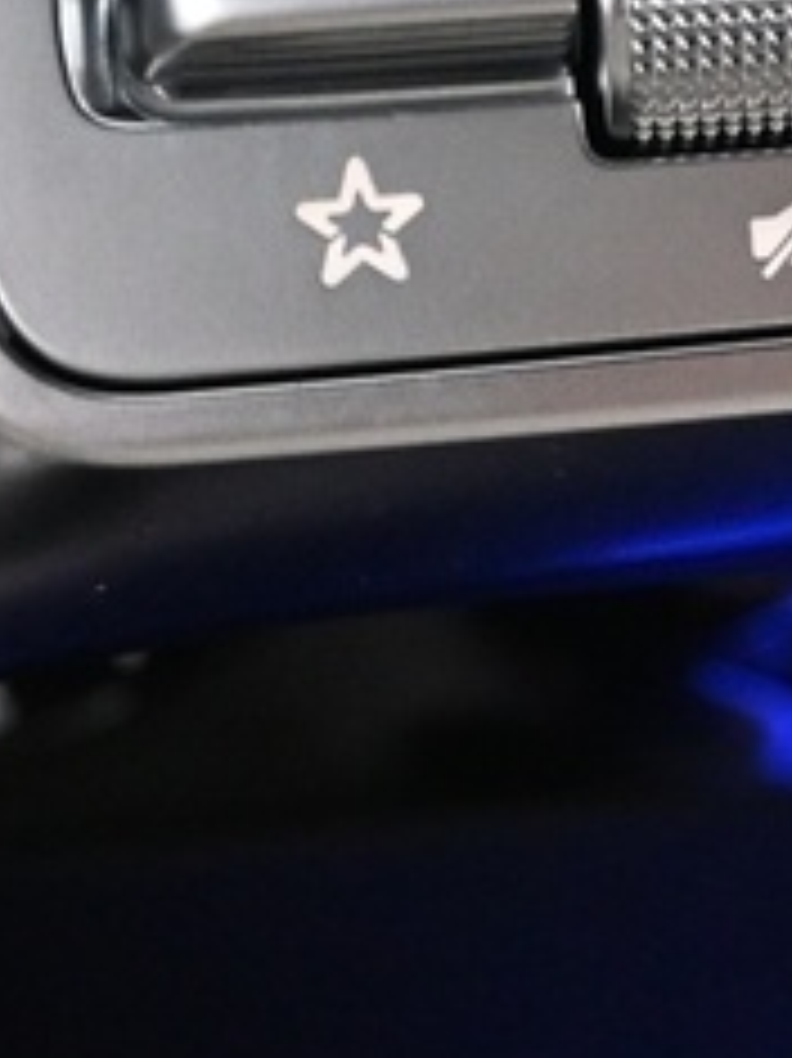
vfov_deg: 12.4
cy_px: 234
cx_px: 922
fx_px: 4855
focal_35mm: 159
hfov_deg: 9.2
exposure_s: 1/20
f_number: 3.5
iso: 1600
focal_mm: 16
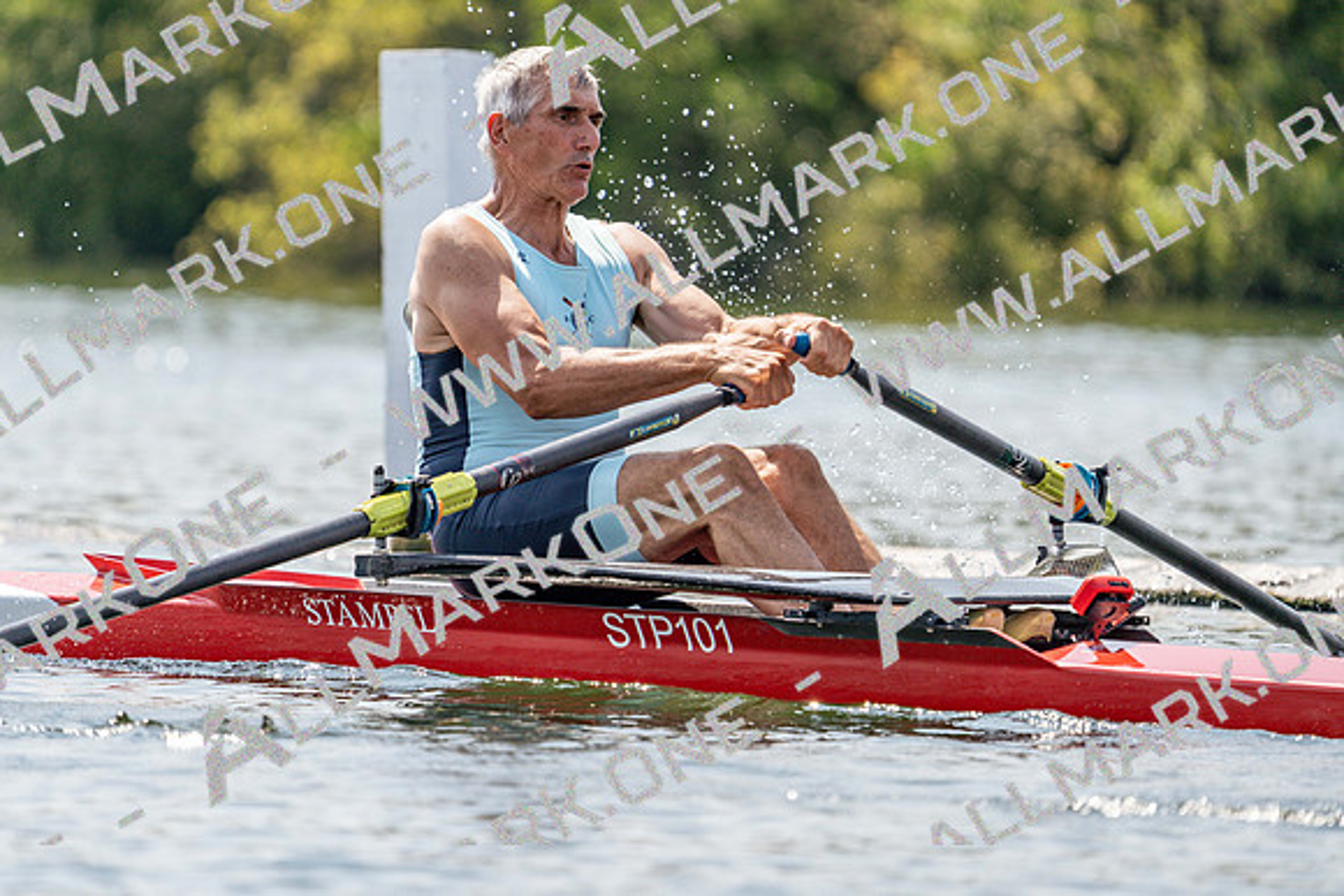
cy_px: 448
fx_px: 17027
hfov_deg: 4.5
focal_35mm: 456
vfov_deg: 3.0
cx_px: 672
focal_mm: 456
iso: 320
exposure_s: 1/1600
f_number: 6.3
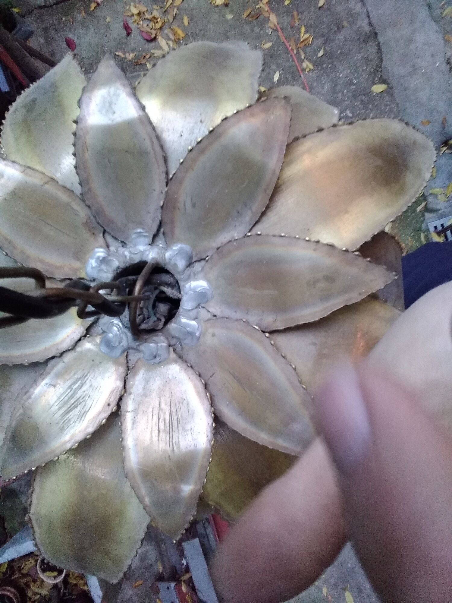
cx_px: 226
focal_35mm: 24
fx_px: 418
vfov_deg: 71.6
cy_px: 302
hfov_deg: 56.8
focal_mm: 2.05
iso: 349
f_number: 2.2
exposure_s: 1/30
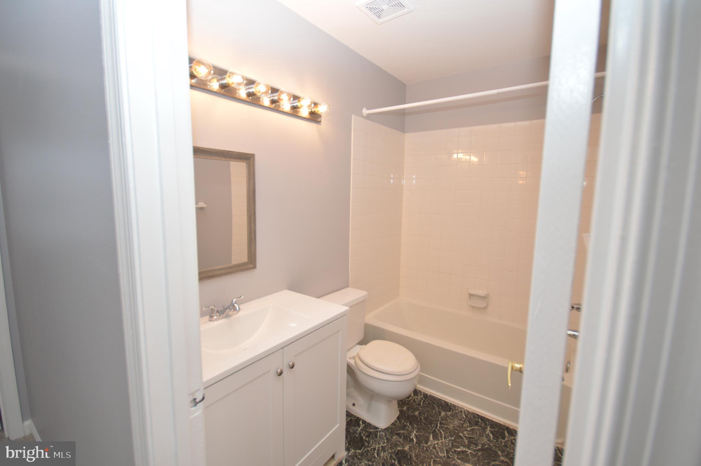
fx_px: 292
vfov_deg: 77.2
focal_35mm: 15
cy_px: 233
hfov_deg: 100.4
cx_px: 350
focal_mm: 10
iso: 400
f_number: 4.5
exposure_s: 1/80
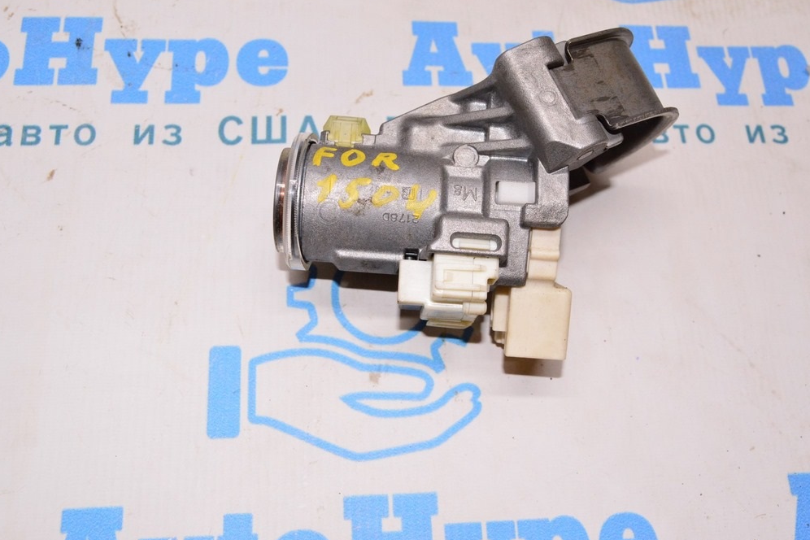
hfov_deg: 51.9
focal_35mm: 37
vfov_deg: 35.9
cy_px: 270
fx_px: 832
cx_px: 408
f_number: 8
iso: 1600
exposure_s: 1/100
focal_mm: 24
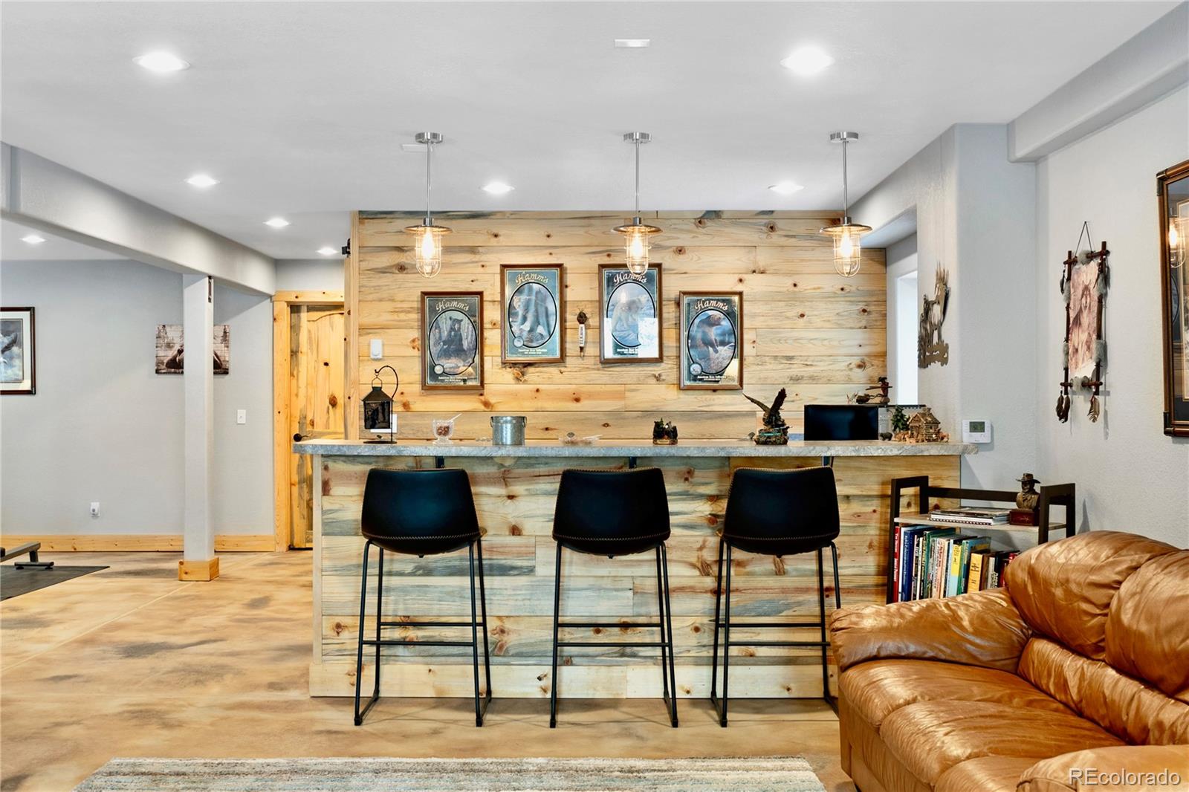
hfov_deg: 49.6
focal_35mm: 39
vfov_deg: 34.2
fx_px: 1288
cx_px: 594
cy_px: 396
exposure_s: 4
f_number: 8
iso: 100
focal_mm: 26
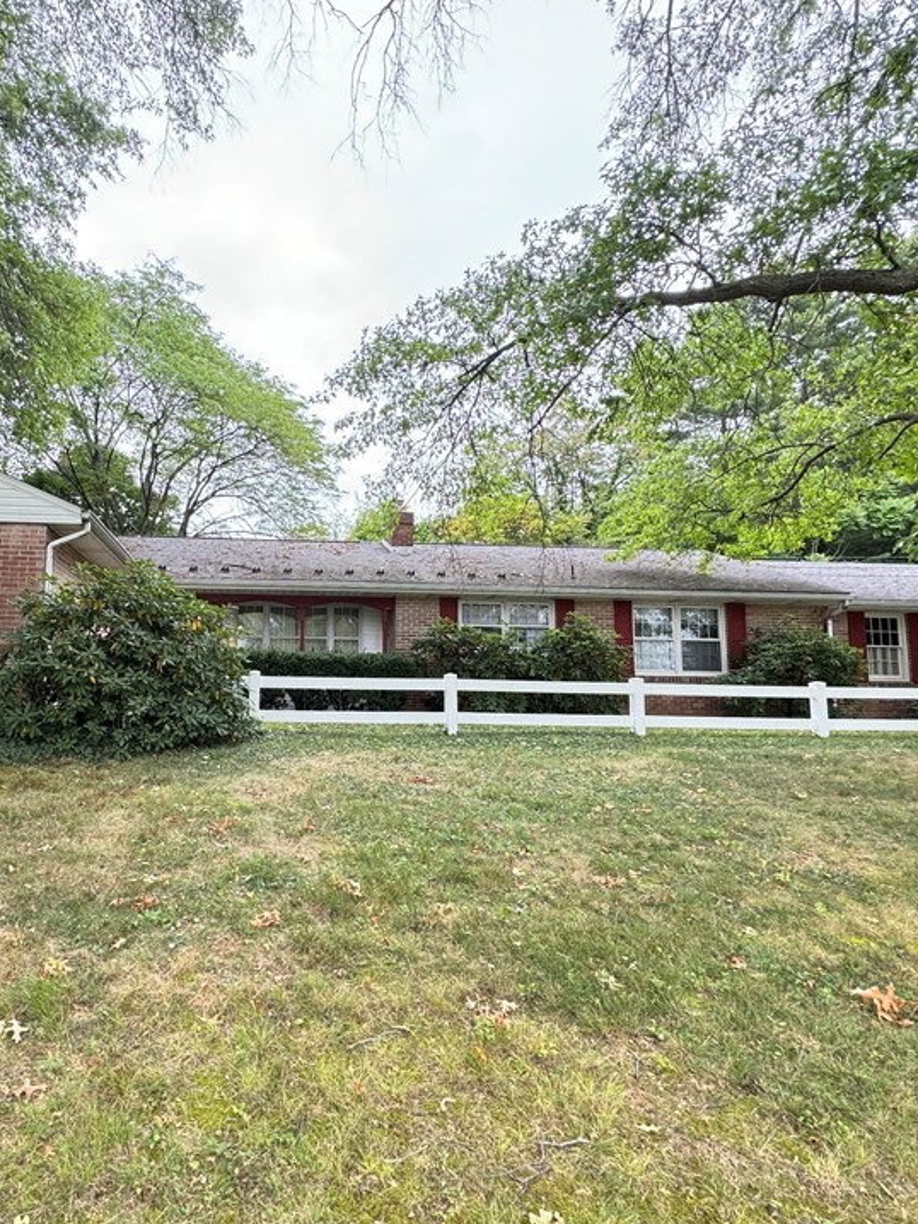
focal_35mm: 20
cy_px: 638
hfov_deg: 64.1
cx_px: 297
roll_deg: -0.2
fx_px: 707
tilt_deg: +5.1
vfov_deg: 81.7
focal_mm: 2.22
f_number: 2.2
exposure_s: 1/99
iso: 64
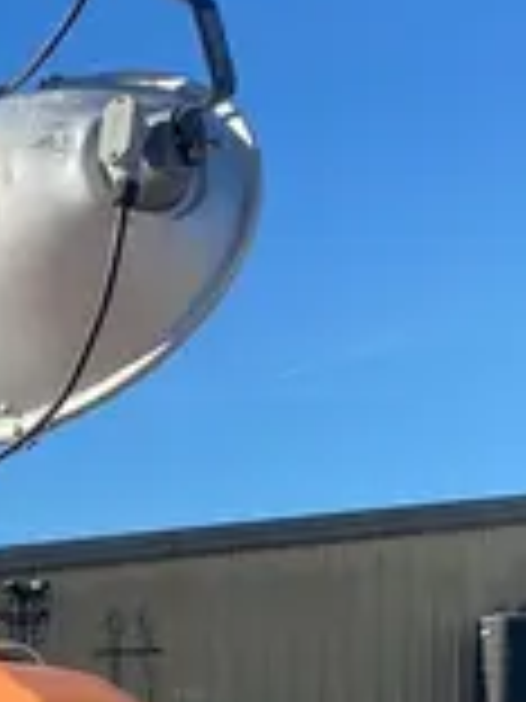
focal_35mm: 122
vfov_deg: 15.1
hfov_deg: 11.4
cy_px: 1024
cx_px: -373
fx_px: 2472
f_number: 1.8
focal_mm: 4.25
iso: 32
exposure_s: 1/1866
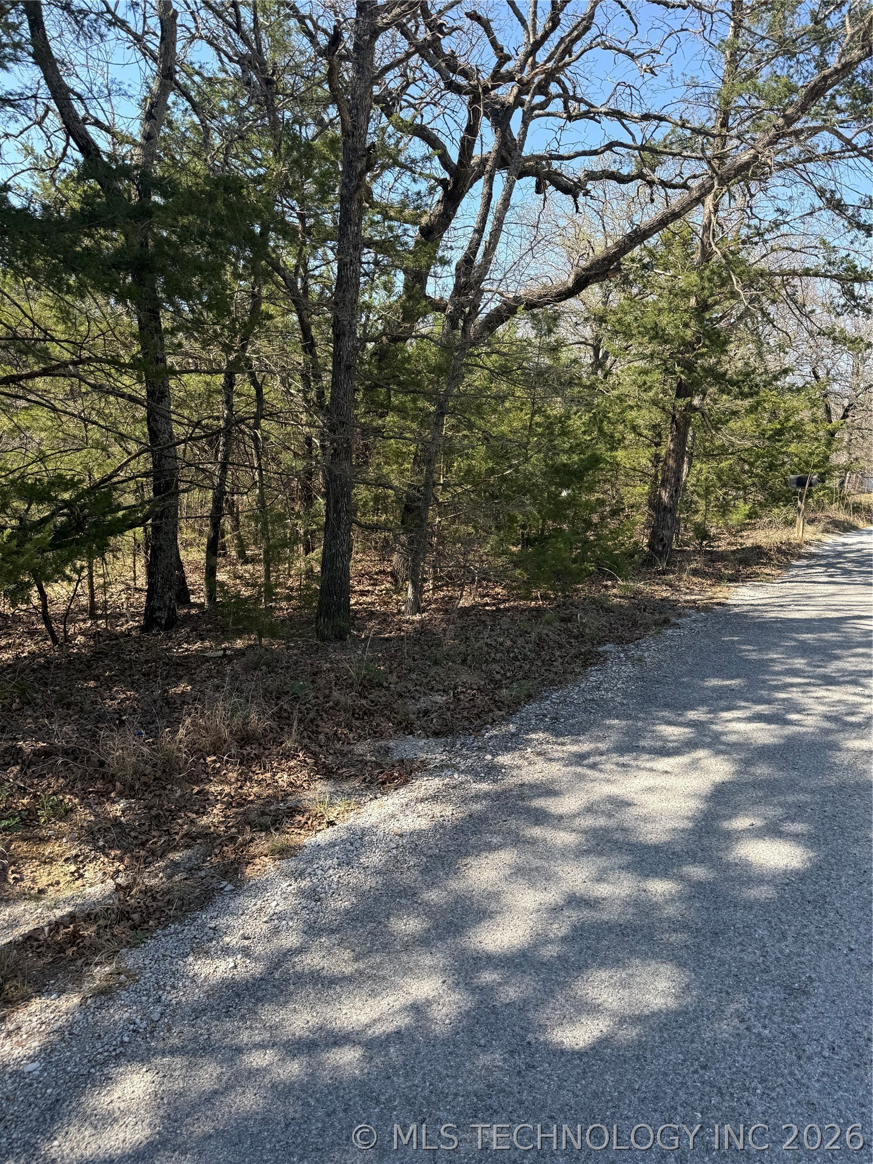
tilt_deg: -6.9
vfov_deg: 71.6
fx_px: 807
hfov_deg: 56.8
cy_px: 582
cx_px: 436
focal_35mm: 24
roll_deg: -3.6
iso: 80
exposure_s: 1/1005
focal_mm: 6.76
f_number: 1.78
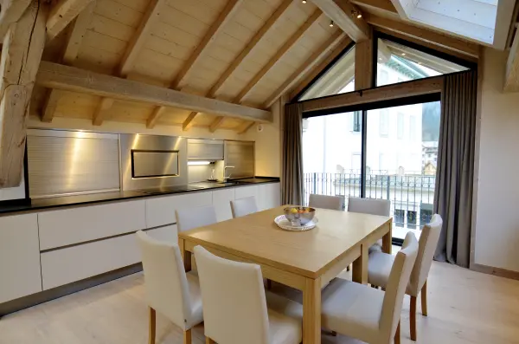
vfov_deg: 67.1
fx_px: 259
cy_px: 172
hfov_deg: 90.1
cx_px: 260
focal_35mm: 18
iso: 100
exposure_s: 1/6
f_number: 4
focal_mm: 12
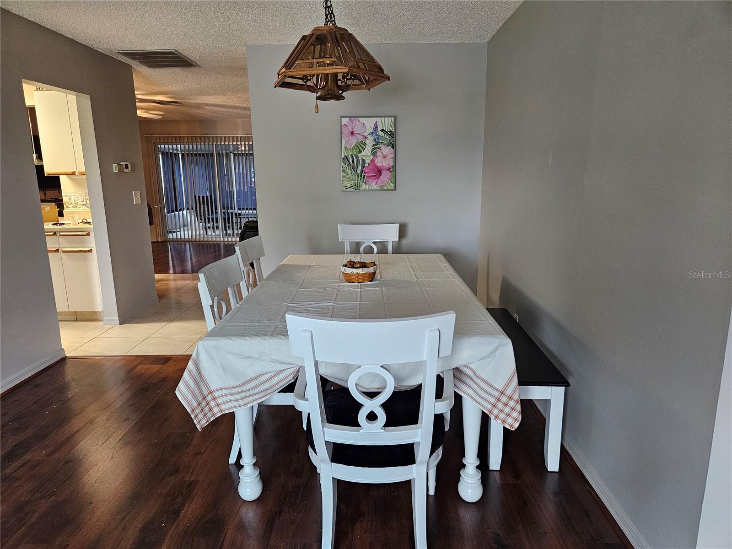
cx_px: 366
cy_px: 274
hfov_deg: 73.9
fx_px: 486
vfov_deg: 58.9
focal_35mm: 23
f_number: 1.8
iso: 400
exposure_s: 1/120
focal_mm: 5.4
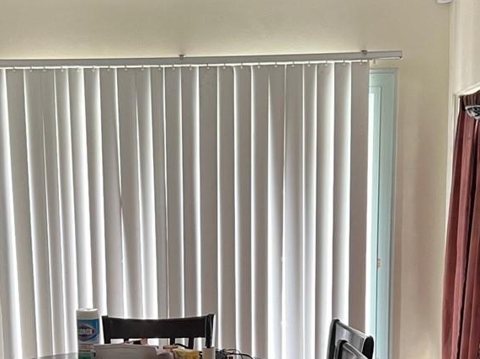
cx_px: 198
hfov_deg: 26.6
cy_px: 345
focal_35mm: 73
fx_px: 1012
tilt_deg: -7.8
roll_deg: -0.2
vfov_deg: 19.7
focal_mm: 5.7
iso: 125
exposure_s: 1/60
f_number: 1.5
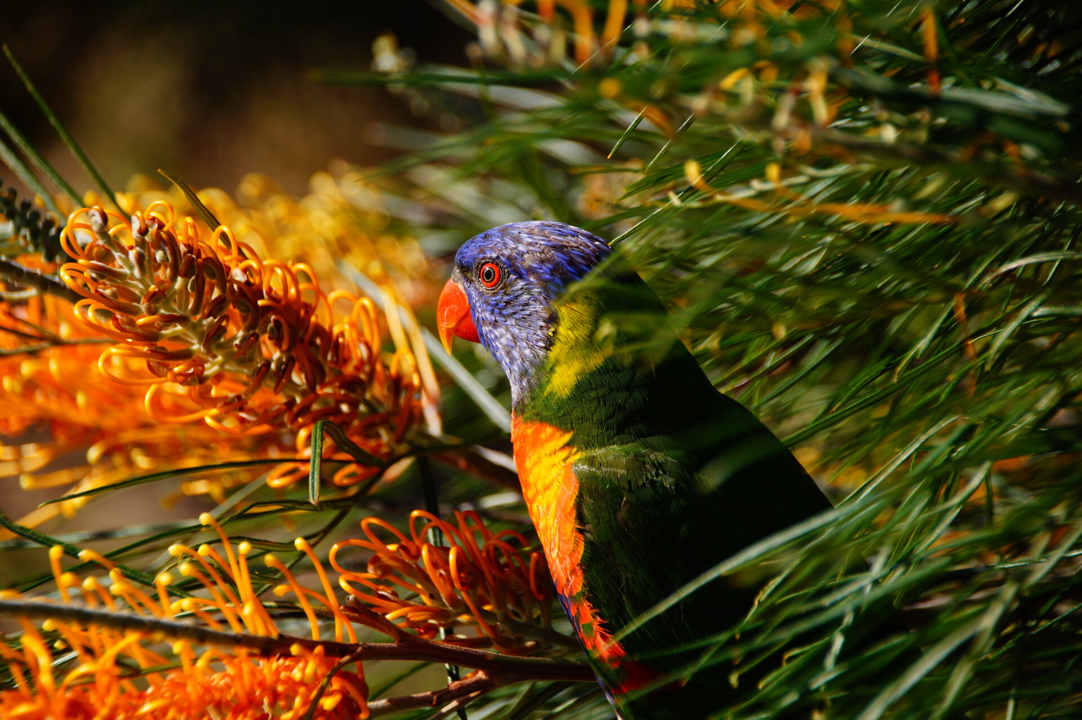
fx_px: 11265
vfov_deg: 3.7
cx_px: 541
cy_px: 360
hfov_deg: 5.5
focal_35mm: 375
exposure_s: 1/640
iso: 250
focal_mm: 250
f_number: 6.3
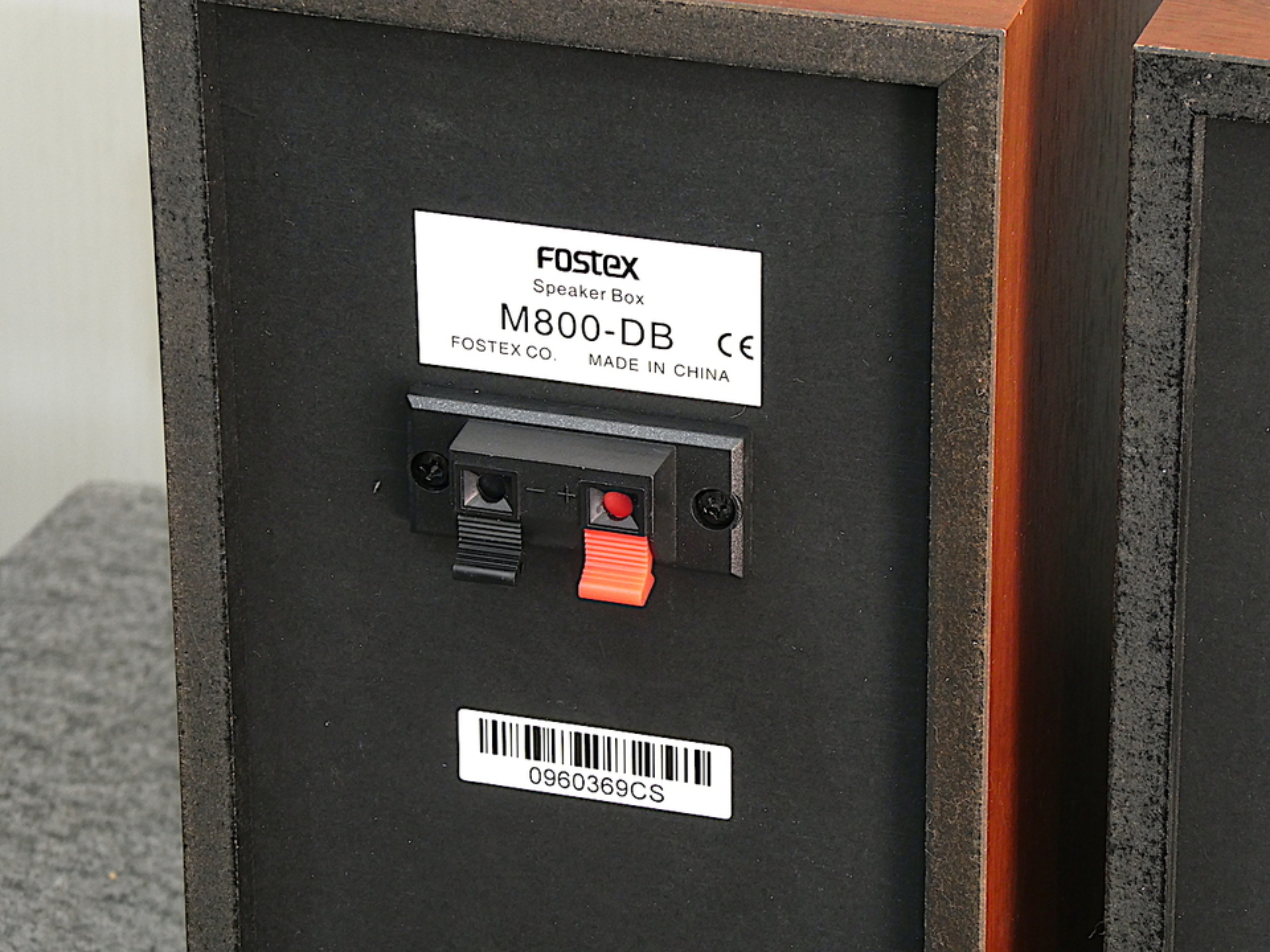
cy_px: 476
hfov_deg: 13.8
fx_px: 5246
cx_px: 635
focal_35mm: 143
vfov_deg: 10.4
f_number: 5.4
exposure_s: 1/10
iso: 200
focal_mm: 25.6
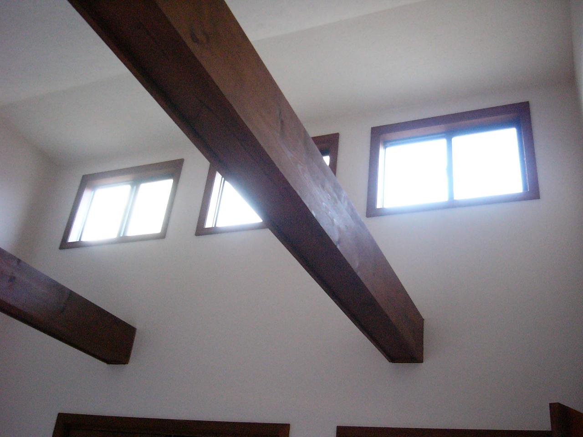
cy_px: 218
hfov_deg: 52.6
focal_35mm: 35
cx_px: 292
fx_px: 589
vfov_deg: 40.7
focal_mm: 5.8
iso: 400
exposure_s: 1/25
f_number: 2.8
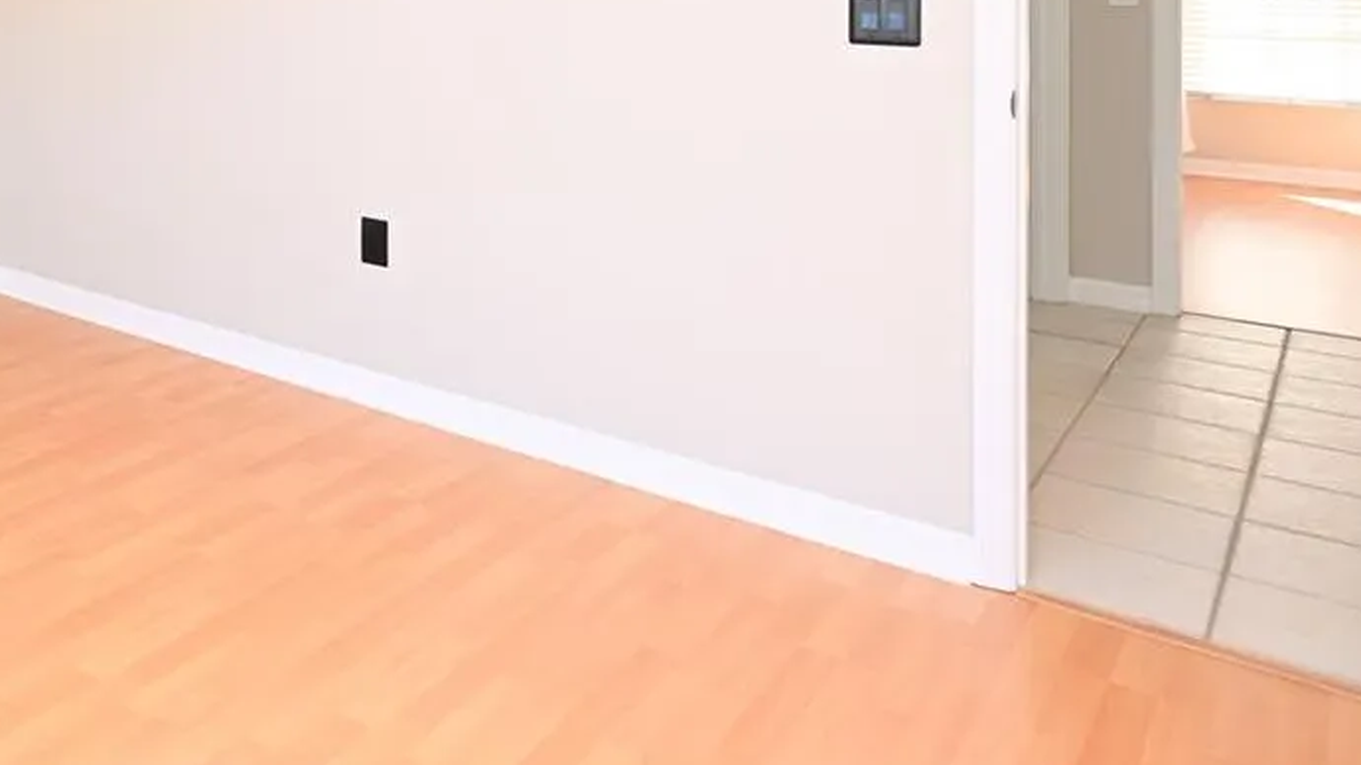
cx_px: 32
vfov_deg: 31.3
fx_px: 1227
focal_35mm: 34
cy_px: -49
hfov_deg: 48.8
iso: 220
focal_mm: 14
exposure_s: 1/60
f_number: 4
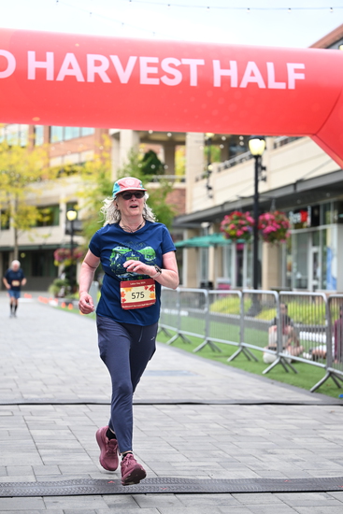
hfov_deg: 18.7
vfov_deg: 27.7
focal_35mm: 73
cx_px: 172
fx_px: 1043
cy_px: 257
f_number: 2.8
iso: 640
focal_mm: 73
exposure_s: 1/1250
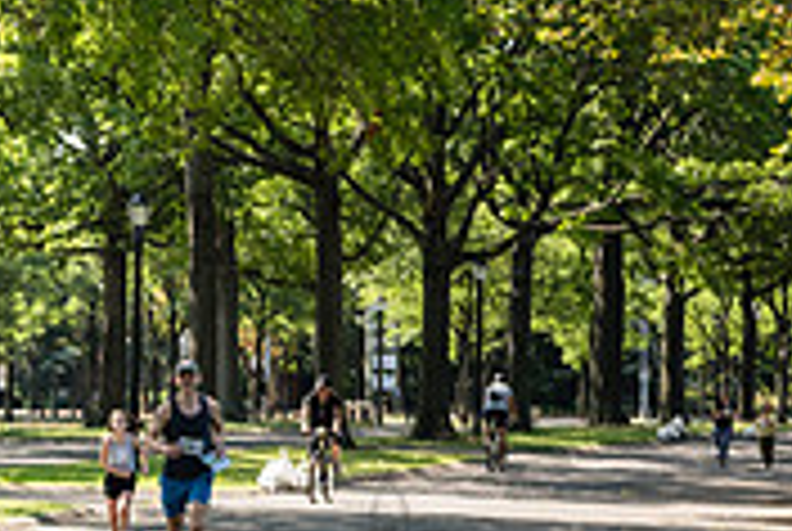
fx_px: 4209
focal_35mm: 191
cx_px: -486
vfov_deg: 7.2
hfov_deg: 10.3
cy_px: 547
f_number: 5
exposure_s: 1/400
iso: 400
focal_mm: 58
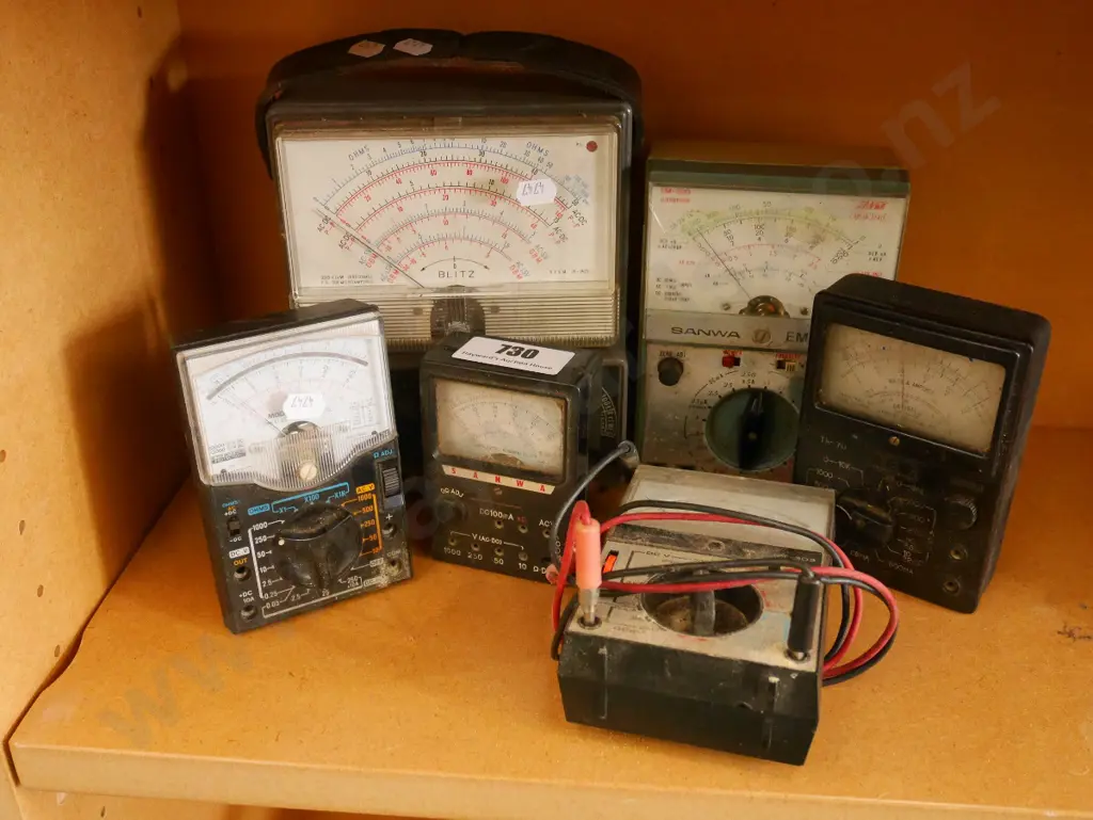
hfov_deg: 51.3
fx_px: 1137
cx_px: 546
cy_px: 410
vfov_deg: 39.7
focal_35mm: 36
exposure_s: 1/80
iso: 3200
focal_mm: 18
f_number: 4.2
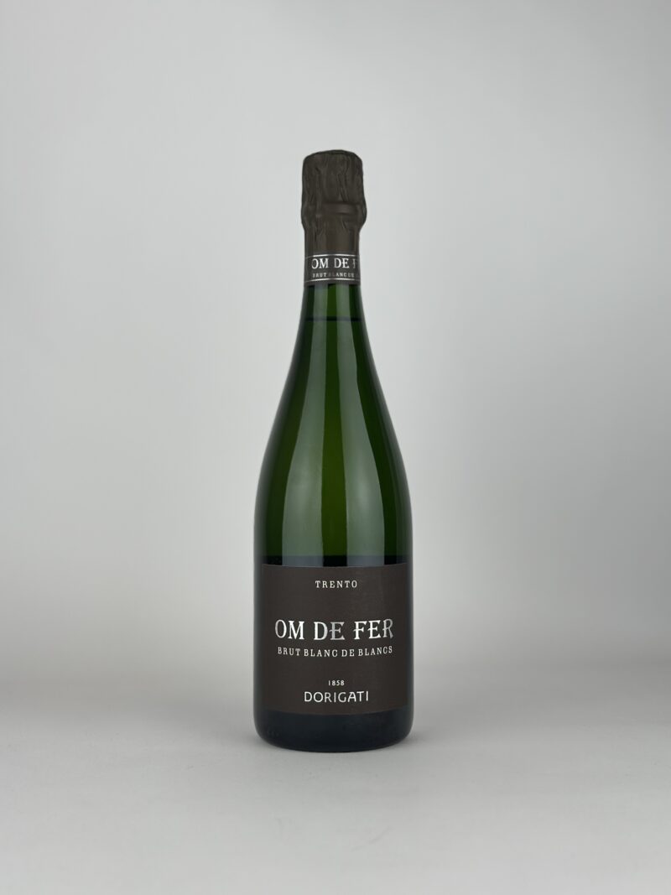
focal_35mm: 48
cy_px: 448
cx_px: 336
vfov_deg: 39.7
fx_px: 1241
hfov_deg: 30.3
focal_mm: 6.86
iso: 80
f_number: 1.78
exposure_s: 1/584
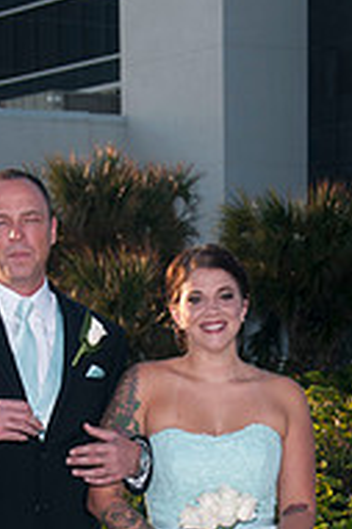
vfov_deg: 11.5
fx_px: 2601
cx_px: 170
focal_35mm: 177
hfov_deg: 7.7
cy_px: 540
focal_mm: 50
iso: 100
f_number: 8
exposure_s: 1/250
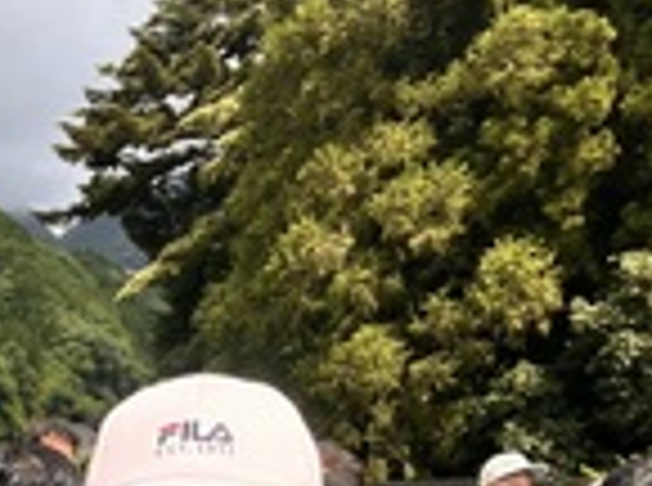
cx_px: -85
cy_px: 698
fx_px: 1315
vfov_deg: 18.8
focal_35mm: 70
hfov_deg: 25.6
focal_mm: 2.71
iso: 32
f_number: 2.2
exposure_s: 1/1316
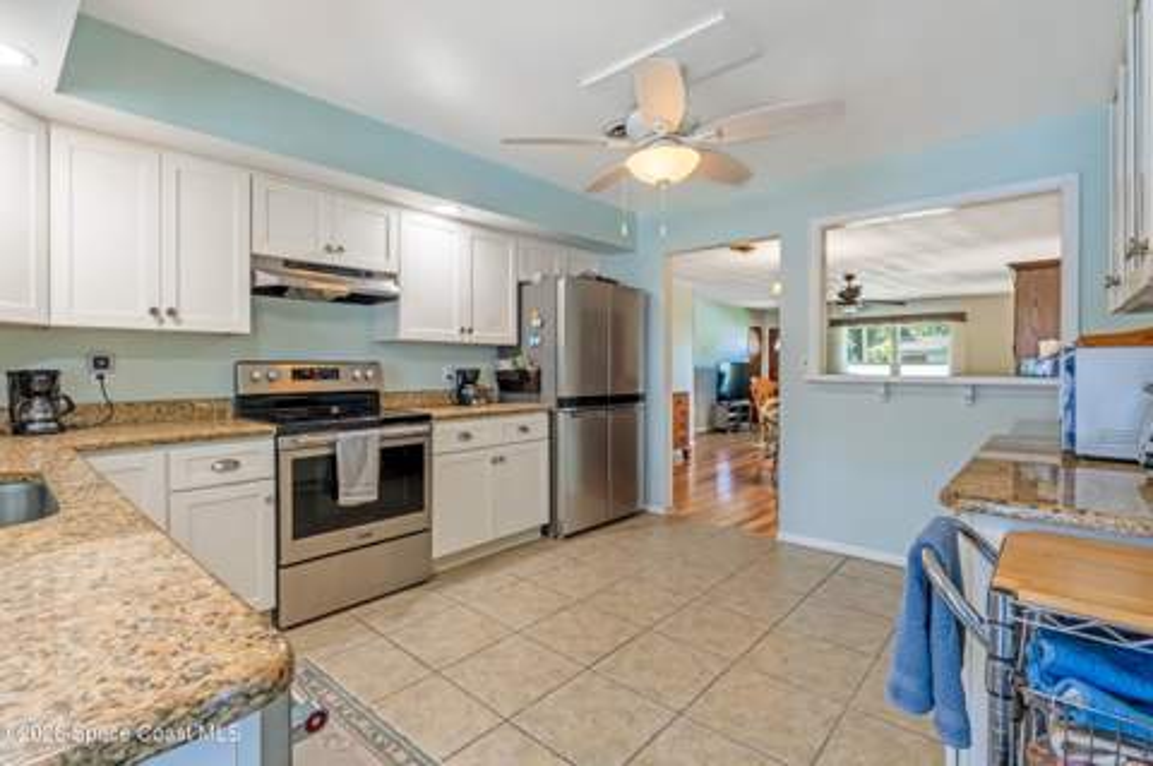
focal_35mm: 16
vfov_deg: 71.9
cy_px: 383
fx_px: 528
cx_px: 576
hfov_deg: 95.0
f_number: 9
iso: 250
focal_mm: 11
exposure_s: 1/160
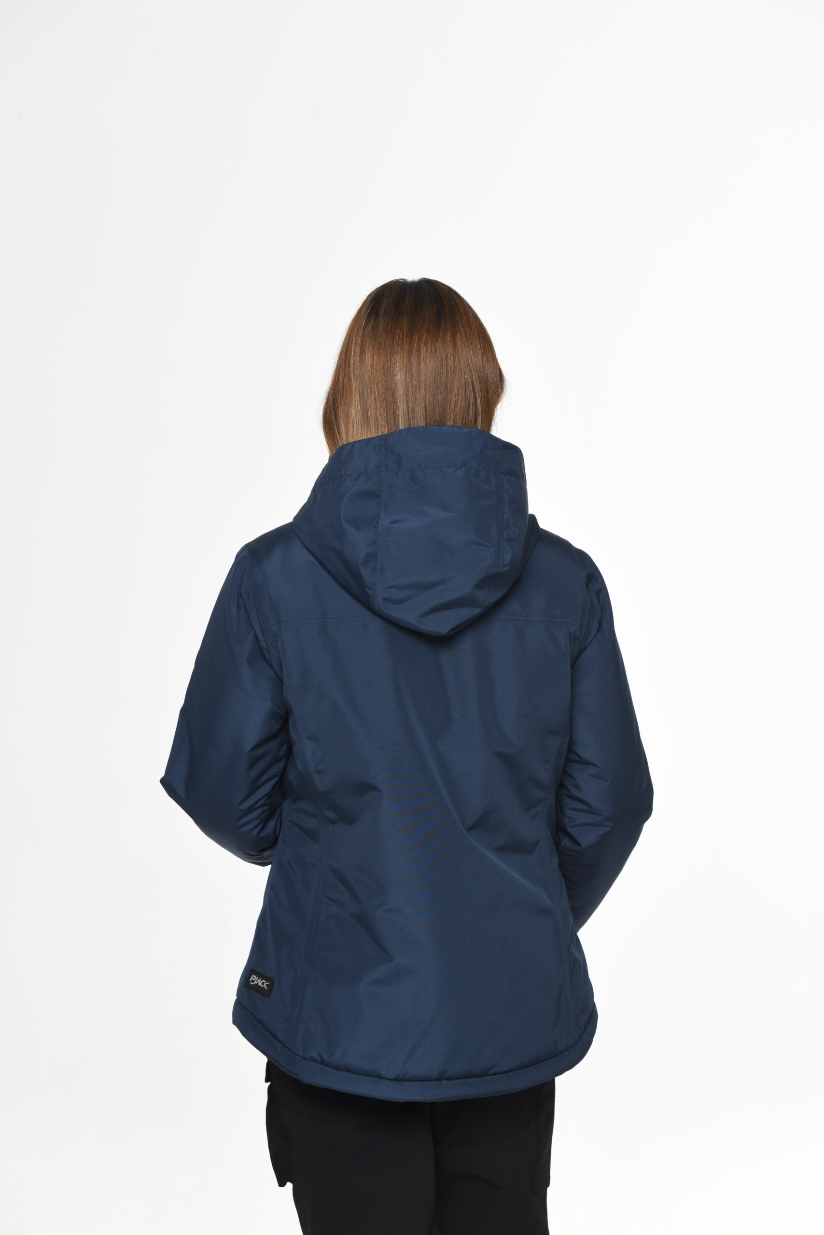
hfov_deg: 19.5
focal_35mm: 70
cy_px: 618
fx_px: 2403
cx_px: 412
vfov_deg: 28.8
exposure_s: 1/160
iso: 100
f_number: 9
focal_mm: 70
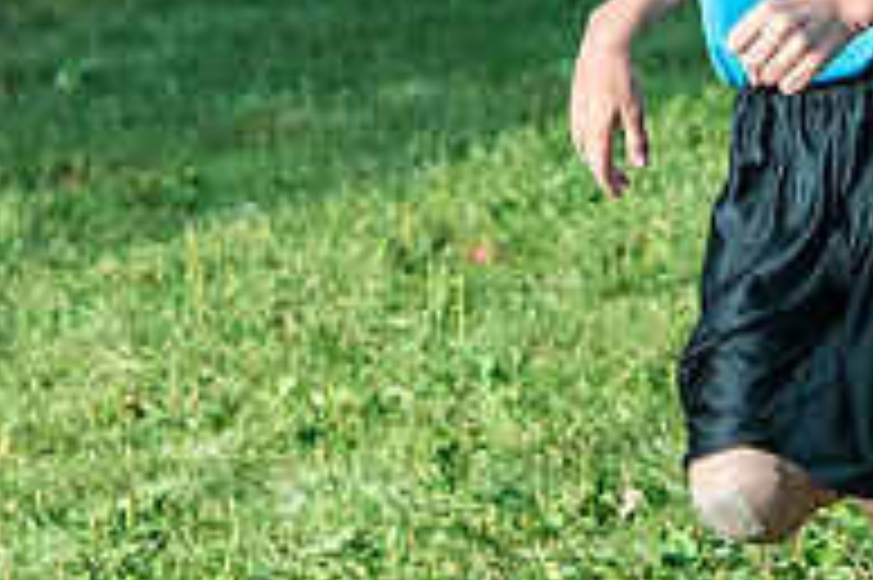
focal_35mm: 408
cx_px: 657
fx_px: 9885
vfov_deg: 3.4
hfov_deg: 5.1
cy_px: -36
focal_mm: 112
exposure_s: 1/4000
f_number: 6.3
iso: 2000
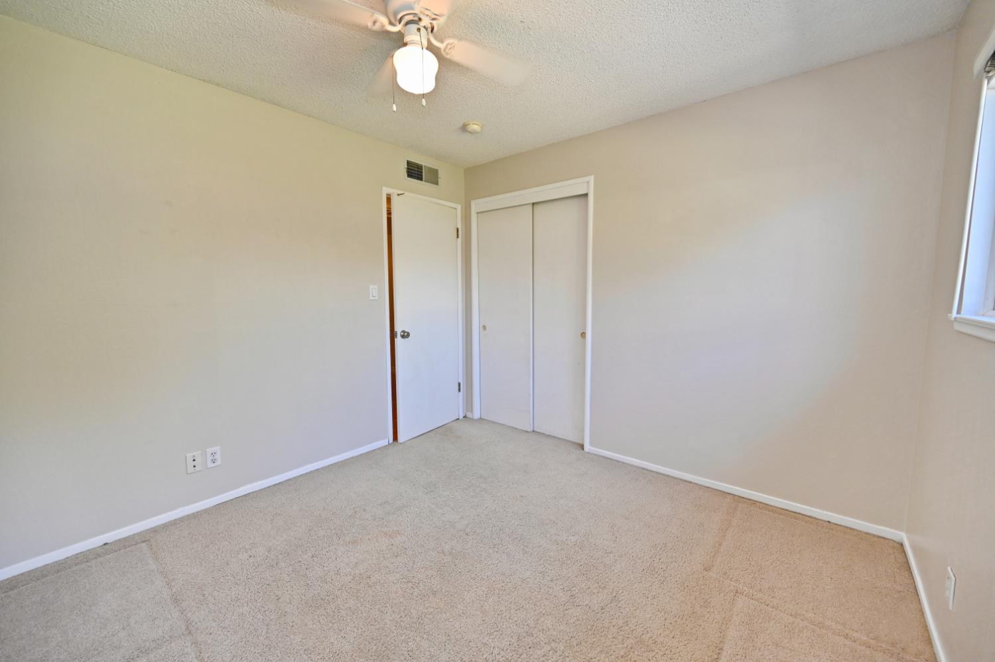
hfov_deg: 104.3
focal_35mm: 14
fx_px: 387
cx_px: 498
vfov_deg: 81.1
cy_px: 331
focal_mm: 14
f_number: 4.5
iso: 200
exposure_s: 1/60
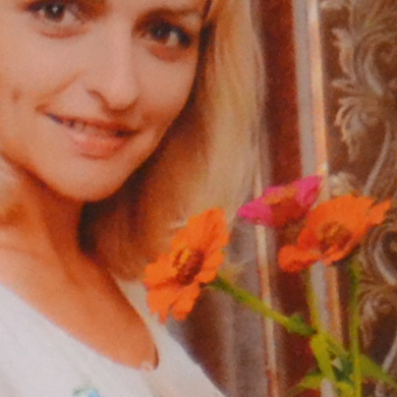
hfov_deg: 4.1
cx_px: -621
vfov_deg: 4.0
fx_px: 5474
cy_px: 1204
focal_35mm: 422
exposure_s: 1/60
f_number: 4.5
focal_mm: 29
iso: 1600
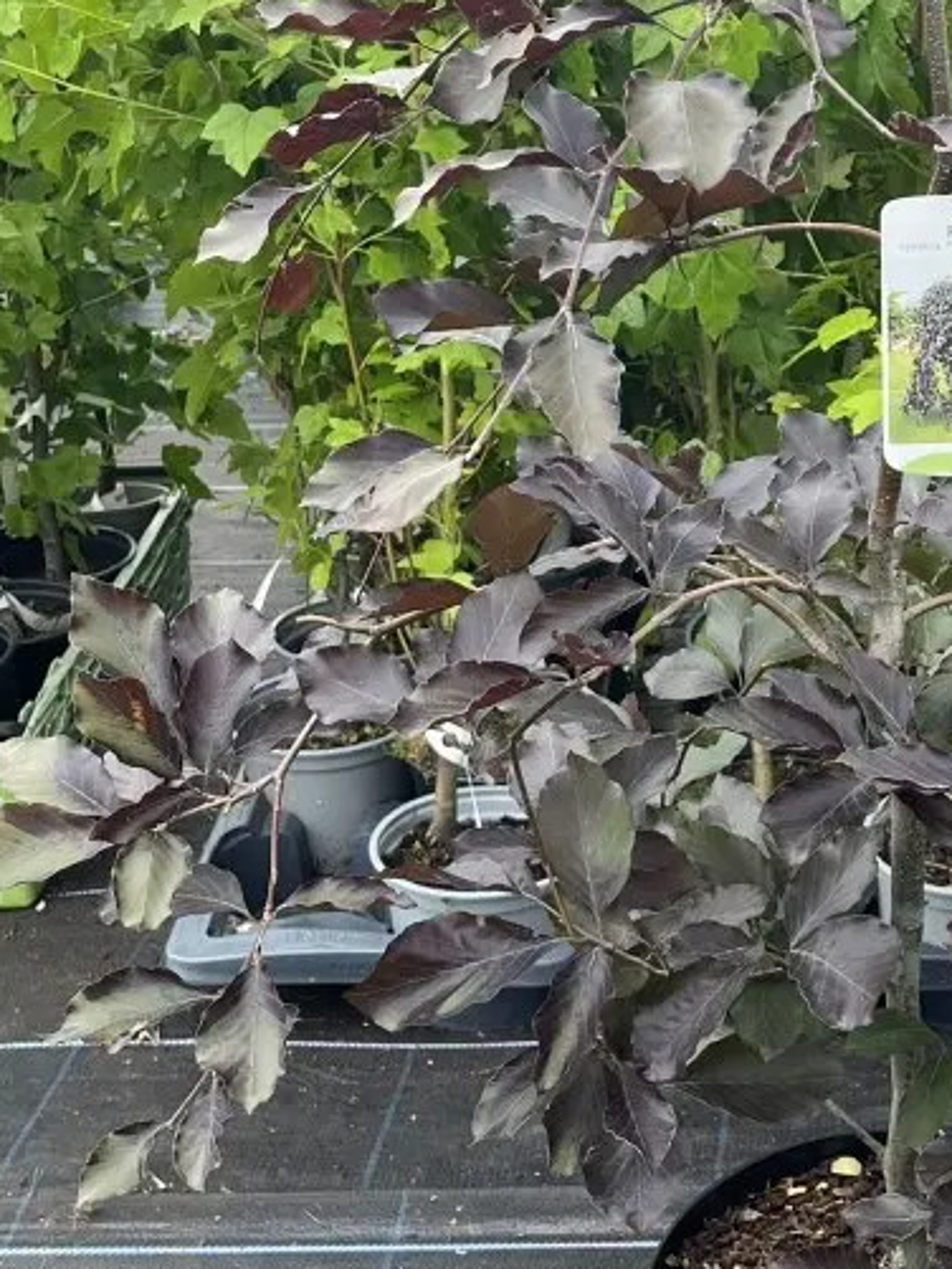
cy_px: 507
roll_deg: -1.0
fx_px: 2053
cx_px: 960
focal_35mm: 56
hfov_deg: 24.8
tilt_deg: -21.8
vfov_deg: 34.2
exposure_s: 1/376
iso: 50
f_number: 1.6
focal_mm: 5.1
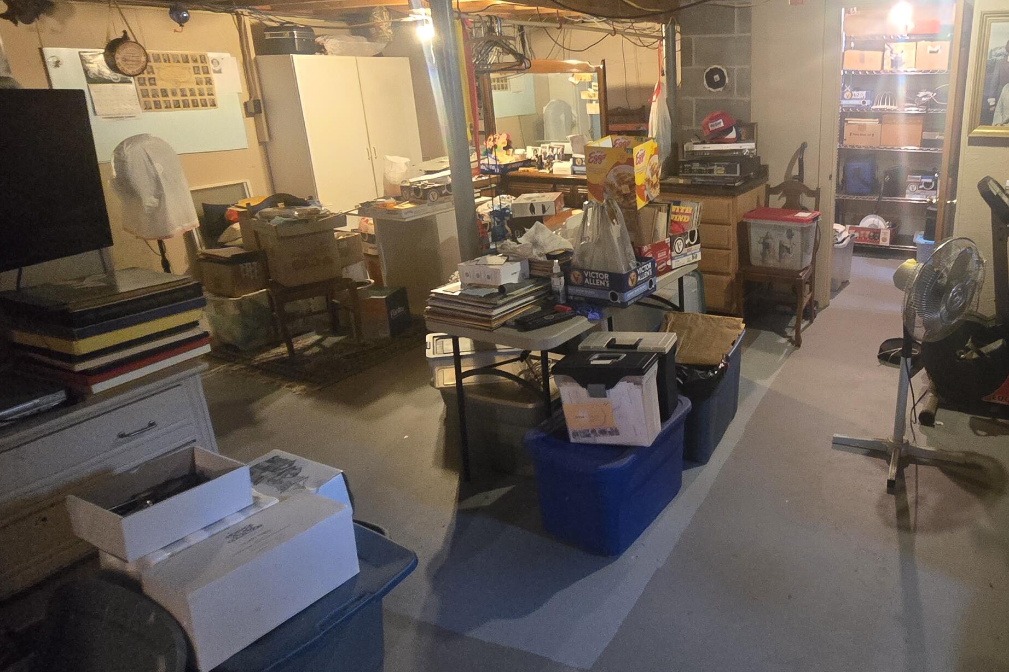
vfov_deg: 57.0
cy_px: 295
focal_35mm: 22
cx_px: 702
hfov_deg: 75.2
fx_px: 617
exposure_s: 1/60
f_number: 2.2
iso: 1600
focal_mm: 2.2
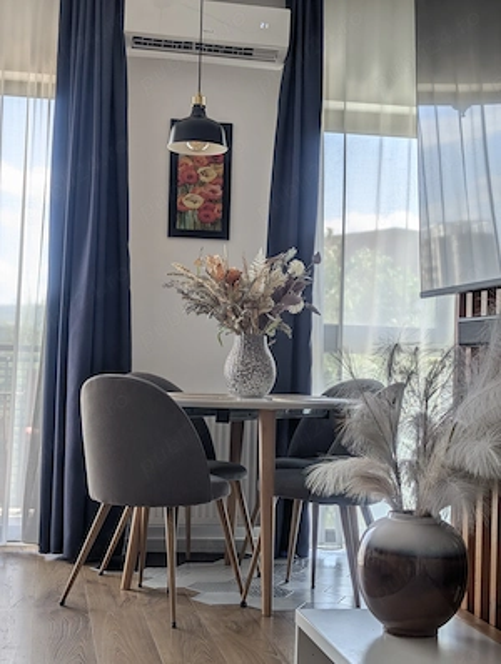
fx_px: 943
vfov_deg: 38.8
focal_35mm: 49
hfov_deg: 29.8
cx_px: 250
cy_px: 332
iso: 18
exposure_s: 1/99.4
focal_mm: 6.9
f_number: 1.68
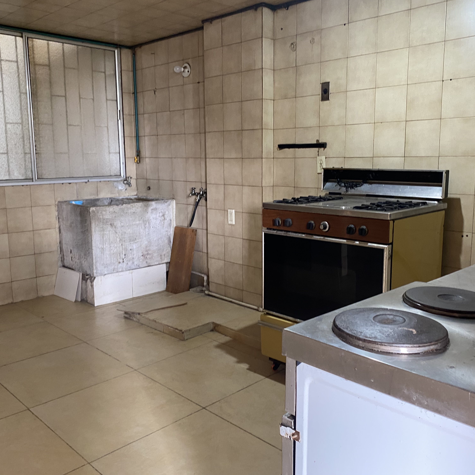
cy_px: 236
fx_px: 481
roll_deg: +0.7
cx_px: 253
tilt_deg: -9.4
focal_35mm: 31
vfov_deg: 52.5
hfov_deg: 52.5
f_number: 1.8
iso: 320
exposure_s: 1/60
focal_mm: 4.25
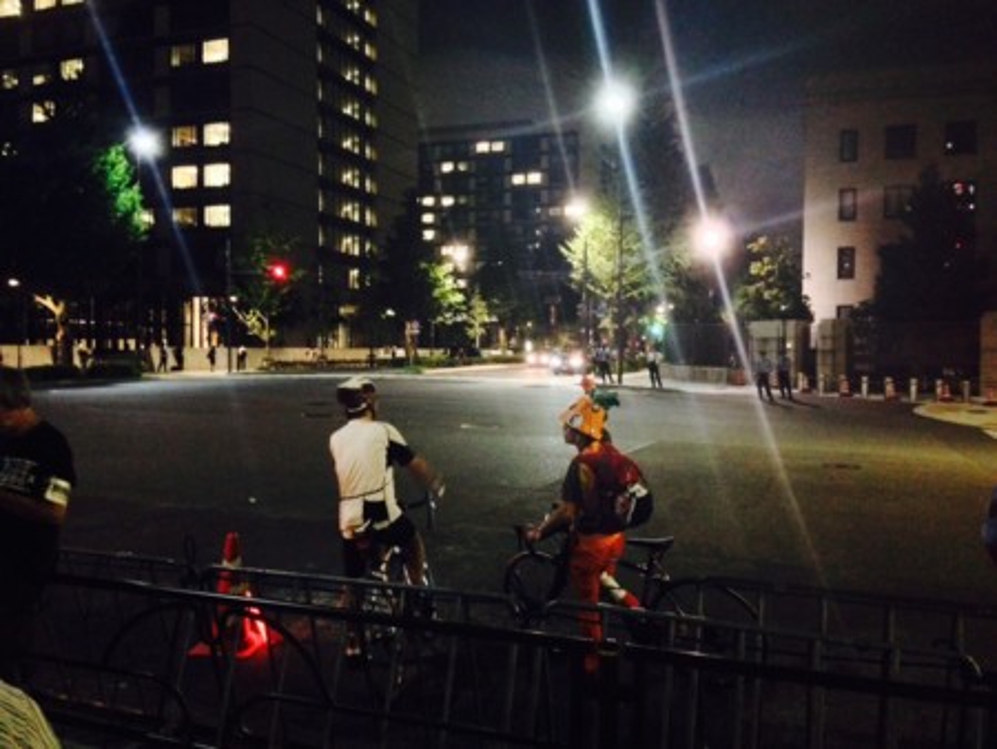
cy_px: 374
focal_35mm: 33
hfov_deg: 55.3
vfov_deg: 43.0
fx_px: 951
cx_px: 498
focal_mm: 4.12
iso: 800
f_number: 2.4
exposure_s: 1/15
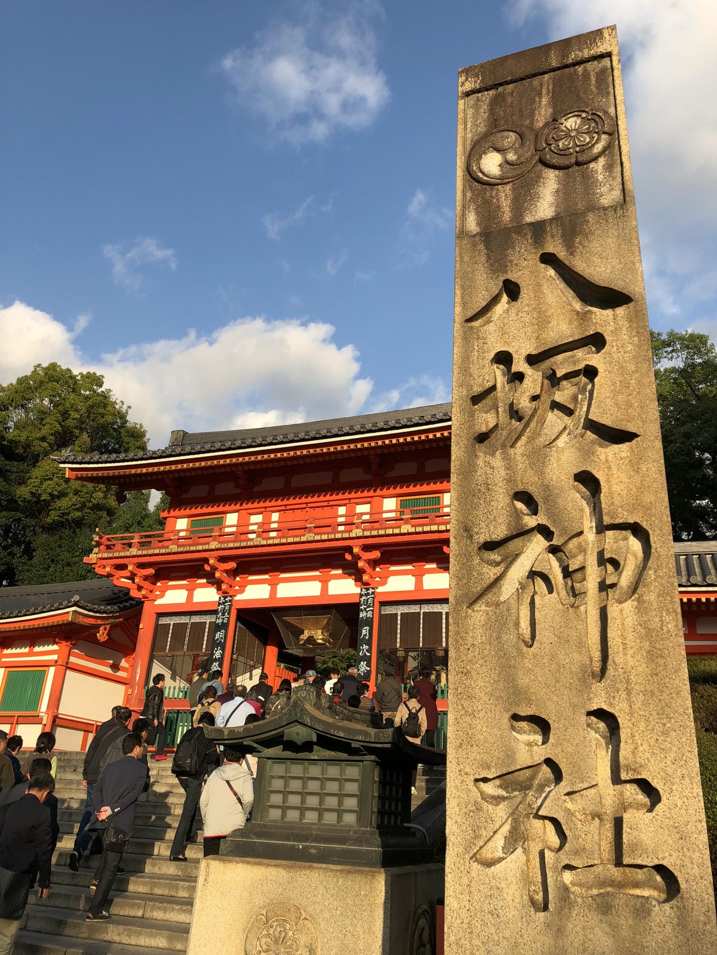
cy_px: 478
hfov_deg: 48.2
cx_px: 358
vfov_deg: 61.7
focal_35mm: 29
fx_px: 801
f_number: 1.8
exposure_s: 1/917
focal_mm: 3.99
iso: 20
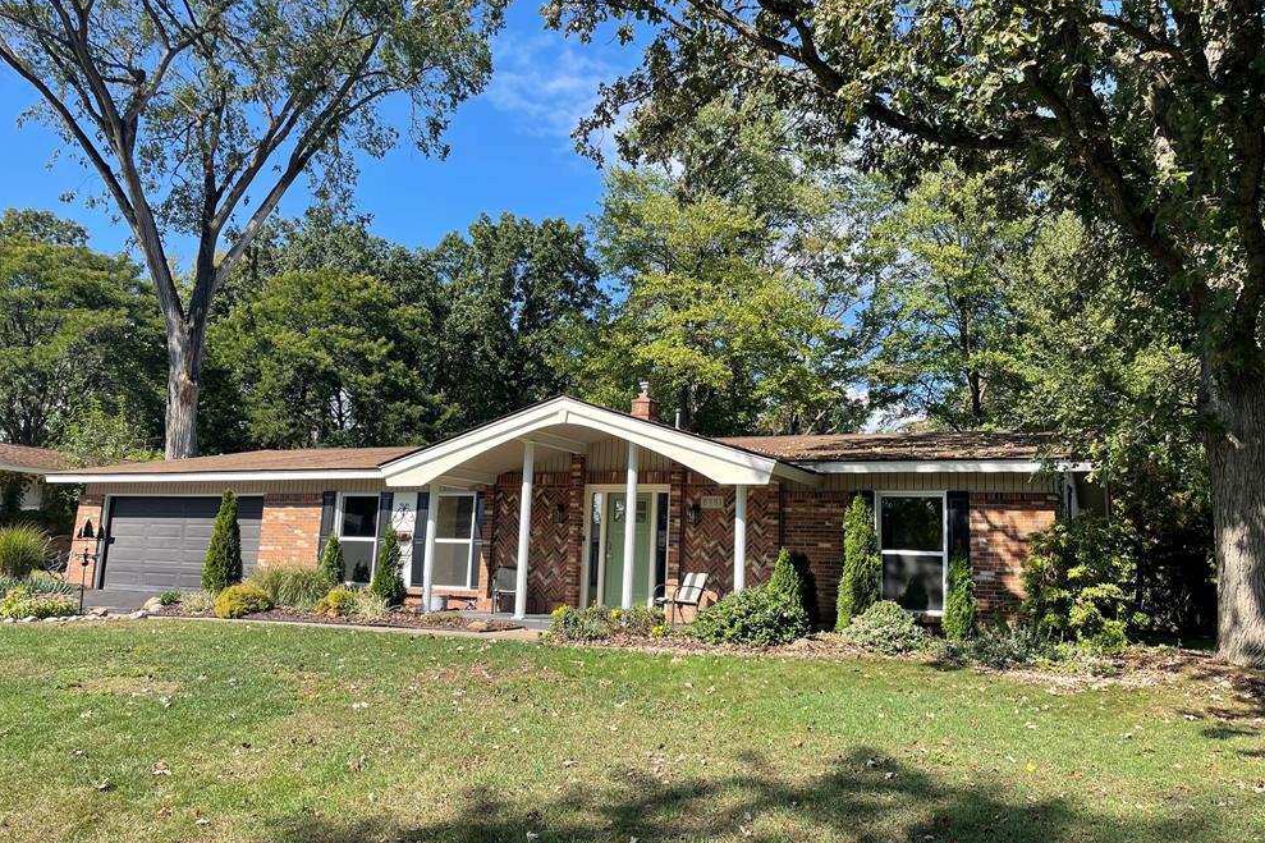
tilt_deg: +8.7
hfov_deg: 65.5
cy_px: 402
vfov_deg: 46.4
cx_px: 631
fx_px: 984
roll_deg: -1.7
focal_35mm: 28
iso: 32
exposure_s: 1/1511
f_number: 1.6
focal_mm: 4.2
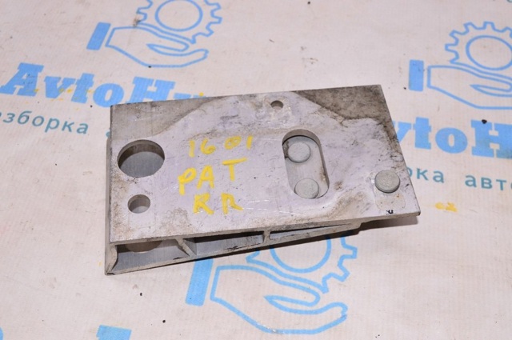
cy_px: 170
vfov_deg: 28.9
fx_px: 660
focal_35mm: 46
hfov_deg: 42.4
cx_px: 256
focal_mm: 31
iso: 1600
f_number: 8
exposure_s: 1/200
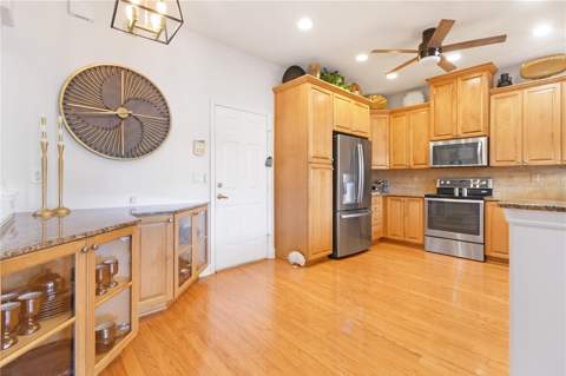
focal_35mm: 15
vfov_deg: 77.2
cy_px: 188
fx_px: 236
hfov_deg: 100.4
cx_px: 283
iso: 320
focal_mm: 10
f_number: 11
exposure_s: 2.5
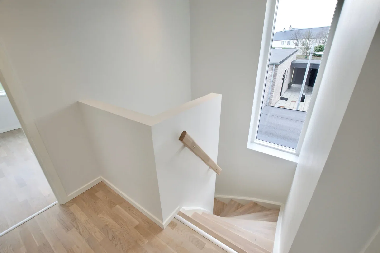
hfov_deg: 100.4
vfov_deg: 77.3
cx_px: 190
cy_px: 126
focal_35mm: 15
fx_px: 158
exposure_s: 1/60
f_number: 8
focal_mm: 10
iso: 400
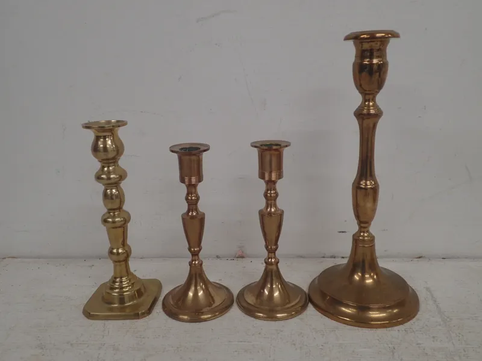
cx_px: 241
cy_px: 180
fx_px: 418
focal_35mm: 30
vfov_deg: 46.8
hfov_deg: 60.0
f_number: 2.3
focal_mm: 5.5
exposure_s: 1/60
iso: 100
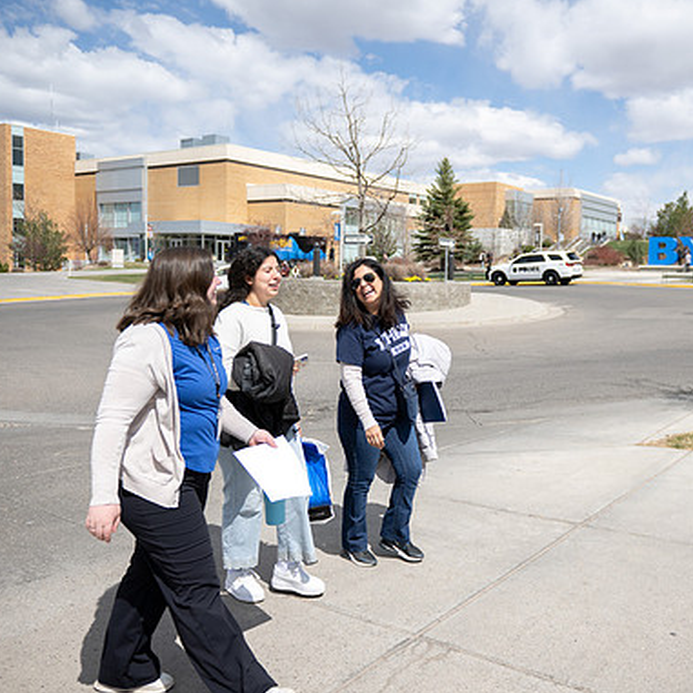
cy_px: 336
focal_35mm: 32
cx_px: 426
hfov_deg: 50.7
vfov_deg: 51.1
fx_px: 725
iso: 100
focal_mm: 24
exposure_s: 1/2500
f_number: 2.8
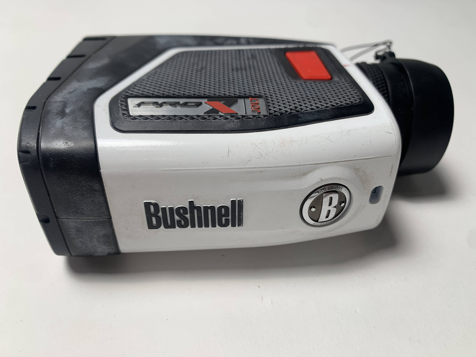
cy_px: 178
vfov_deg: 53.1
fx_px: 358
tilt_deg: -36.7
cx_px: 238
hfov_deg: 67.3
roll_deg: -1.5
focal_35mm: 26
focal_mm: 4.25
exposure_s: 1/246
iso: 25
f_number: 1.8
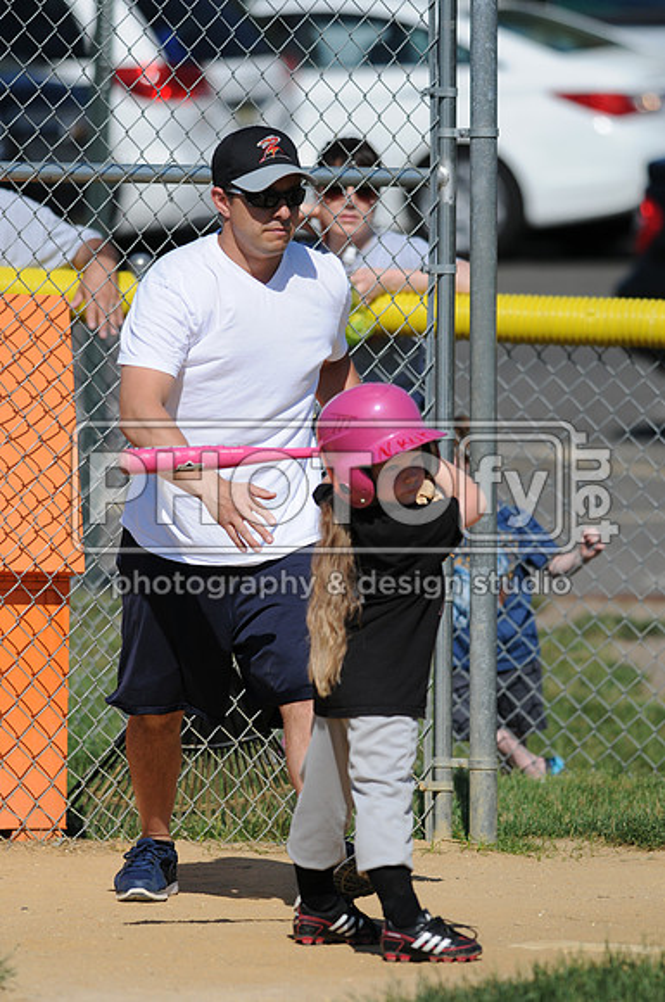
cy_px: 501
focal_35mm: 450
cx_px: 332
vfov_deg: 4.6
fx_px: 12505
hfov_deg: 3.0
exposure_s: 1/3200
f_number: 4
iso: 200
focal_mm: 300
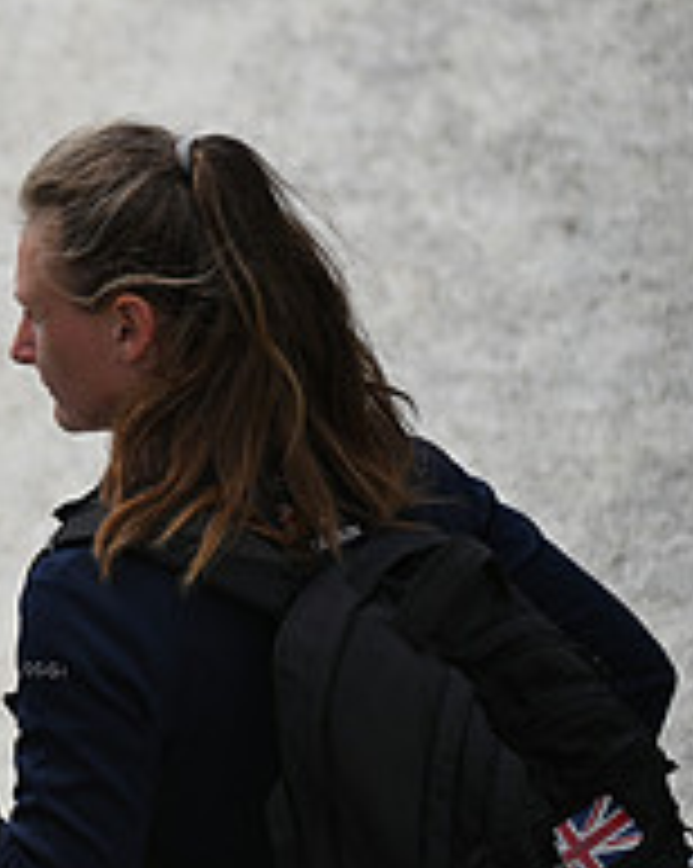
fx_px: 14483
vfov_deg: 3.4
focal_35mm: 564
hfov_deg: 2.7
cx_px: -585
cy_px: 232
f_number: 4.5
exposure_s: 1/1600
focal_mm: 200
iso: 220
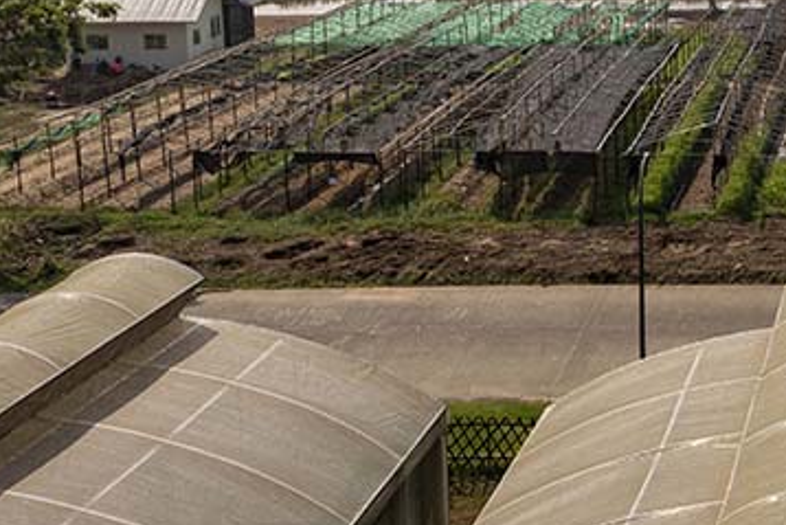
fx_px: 1638
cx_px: 872
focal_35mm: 75
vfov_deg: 17.9
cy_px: 44
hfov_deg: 25.0
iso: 100
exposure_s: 1/800
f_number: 6.3
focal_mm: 10.26
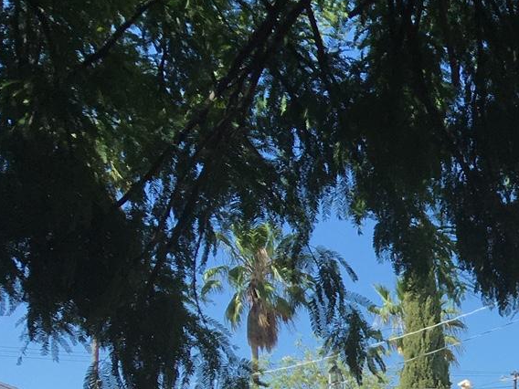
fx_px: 1544
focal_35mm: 103
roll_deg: +1.3
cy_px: 598
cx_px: 842
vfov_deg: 13.5
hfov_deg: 16.8
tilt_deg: -0.1
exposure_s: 1/1479
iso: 32
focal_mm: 4.15
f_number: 2.2
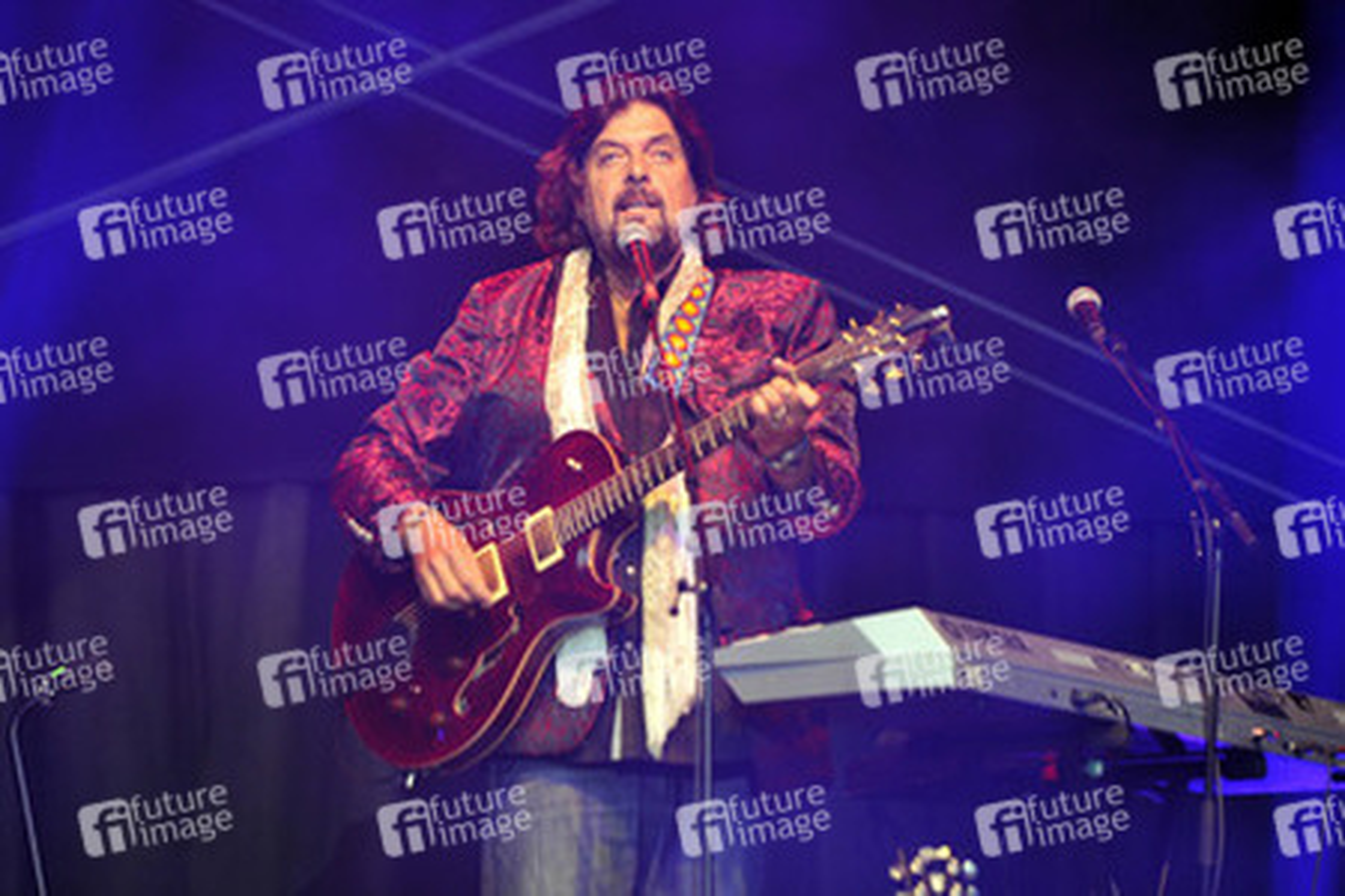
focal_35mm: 185
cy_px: 448
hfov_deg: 11.1
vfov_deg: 7.4
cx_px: 672
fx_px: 6911
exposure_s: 1/250
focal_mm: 185
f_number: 2.8
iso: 800
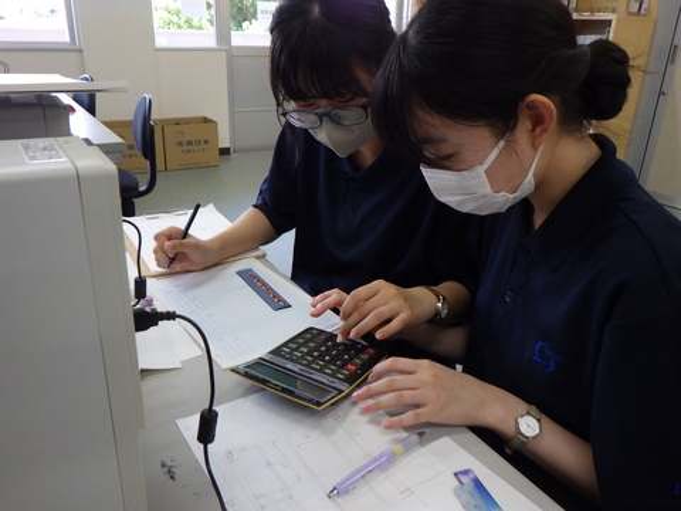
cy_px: 256
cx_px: 340
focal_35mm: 28
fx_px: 551
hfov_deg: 63.4
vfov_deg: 49.7
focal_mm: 5
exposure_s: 1/50
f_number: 3.5
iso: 125
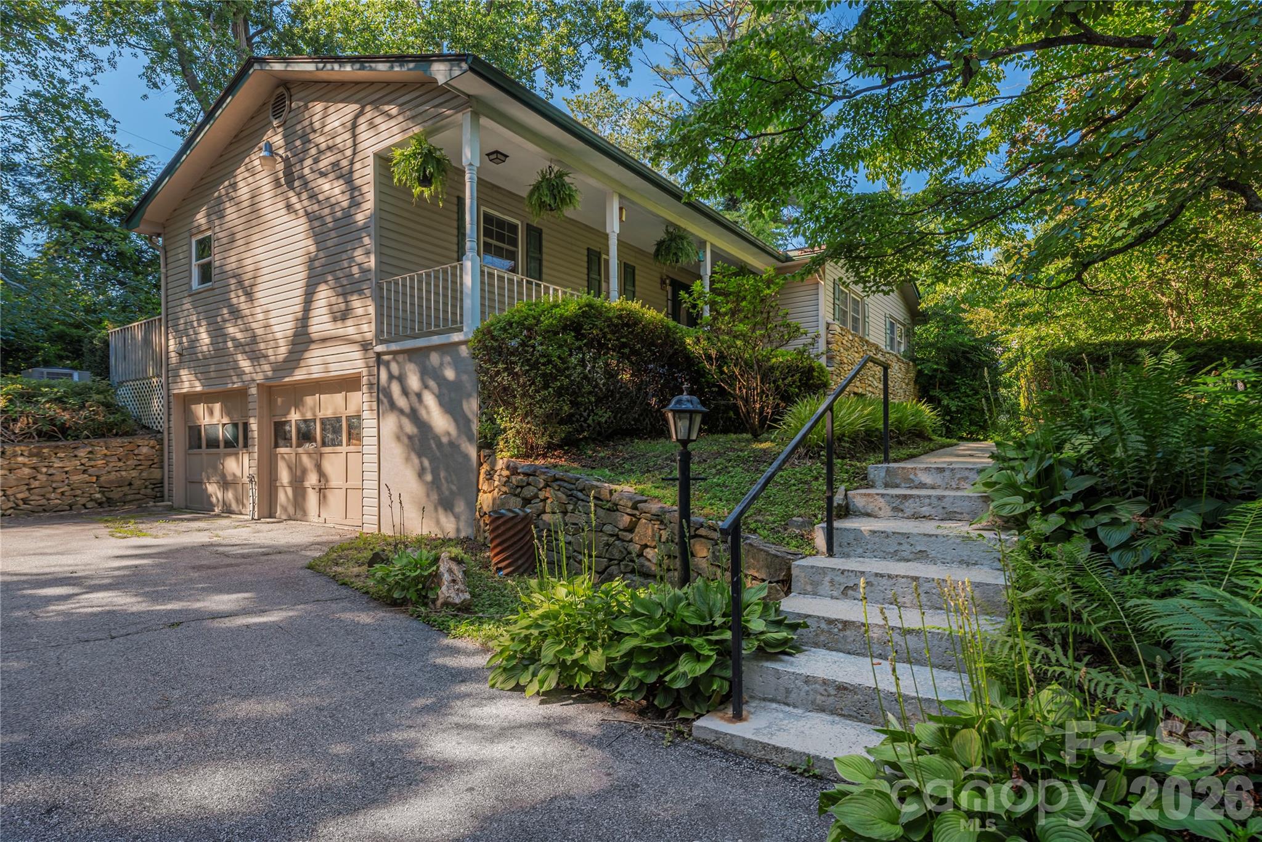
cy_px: 421
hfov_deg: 90.0
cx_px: 631
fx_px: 631
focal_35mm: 18
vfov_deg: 67.4
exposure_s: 1/250
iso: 320
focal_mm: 18
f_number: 8
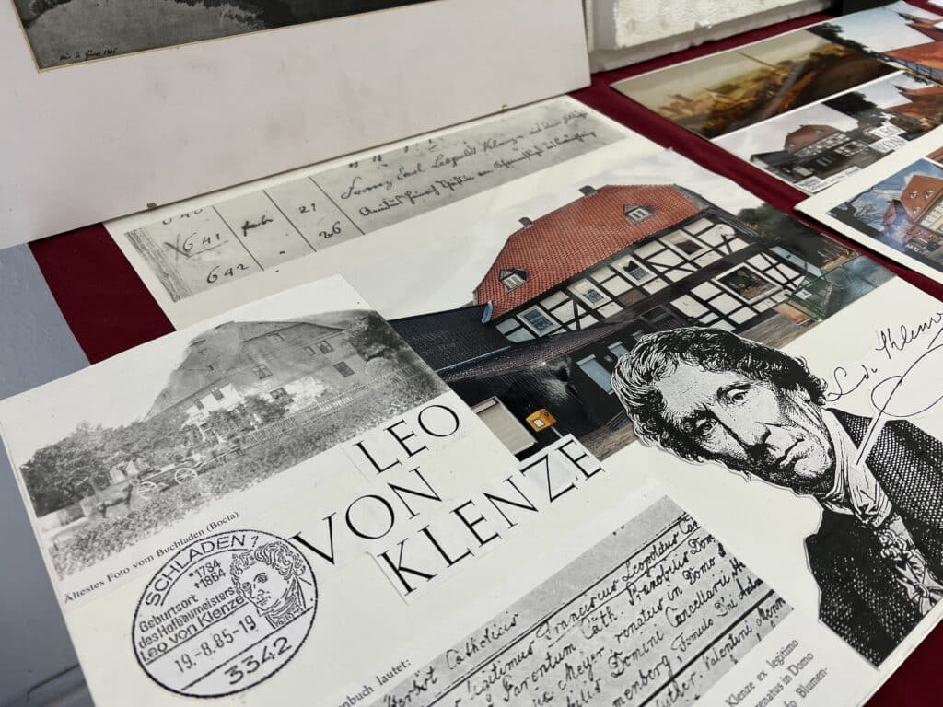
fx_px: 708
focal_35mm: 26
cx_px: 472
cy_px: 354
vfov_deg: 53.1
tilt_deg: -43.0
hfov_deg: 67.3
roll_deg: -3.4
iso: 50
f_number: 1.5
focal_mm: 5.7
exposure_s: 1/100
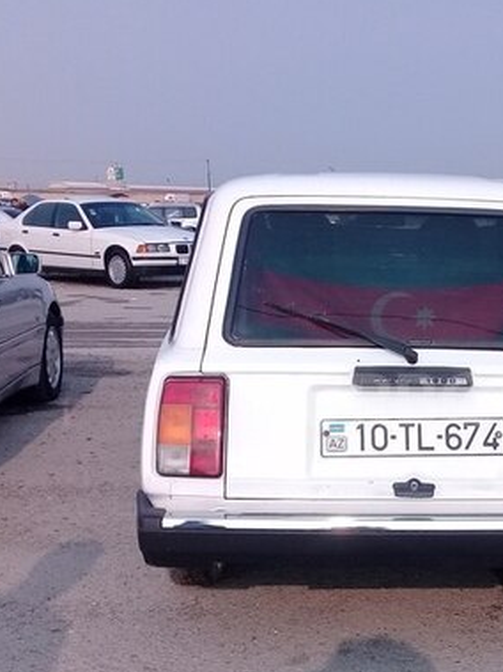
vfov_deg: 35.4
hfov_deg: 26.3
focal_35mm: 54
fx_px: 1047
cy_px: 400
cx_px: 434
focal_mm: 3.3
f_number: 2.2
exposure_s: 1/1152
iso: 64
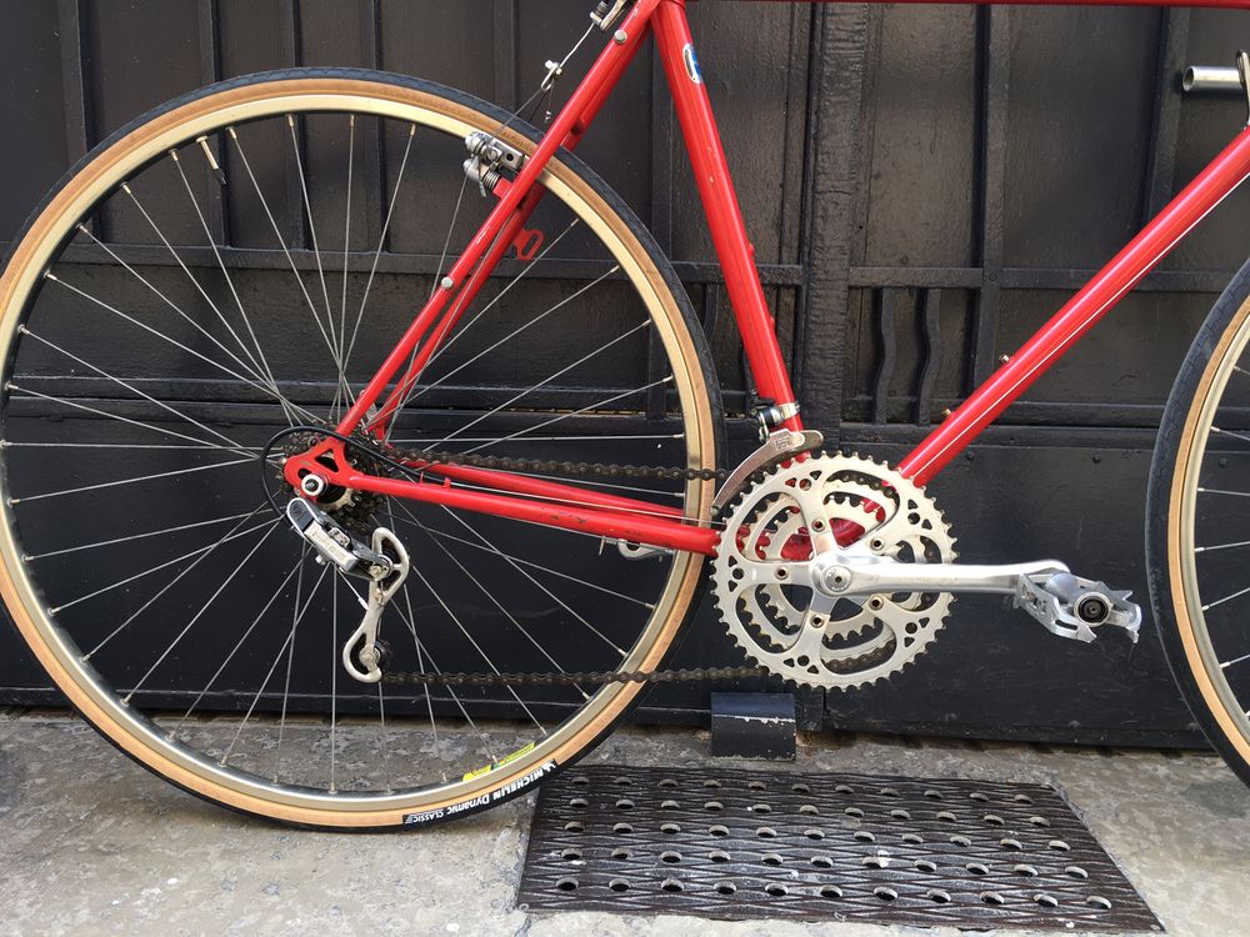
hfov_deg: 61.7
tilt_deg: -11.1
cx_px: 625
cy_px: 468
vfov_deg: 48.2
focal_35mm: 29
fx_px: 1047
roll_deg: -1.4
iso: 32
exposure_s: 1/50
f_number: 2.2
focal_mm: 4.15
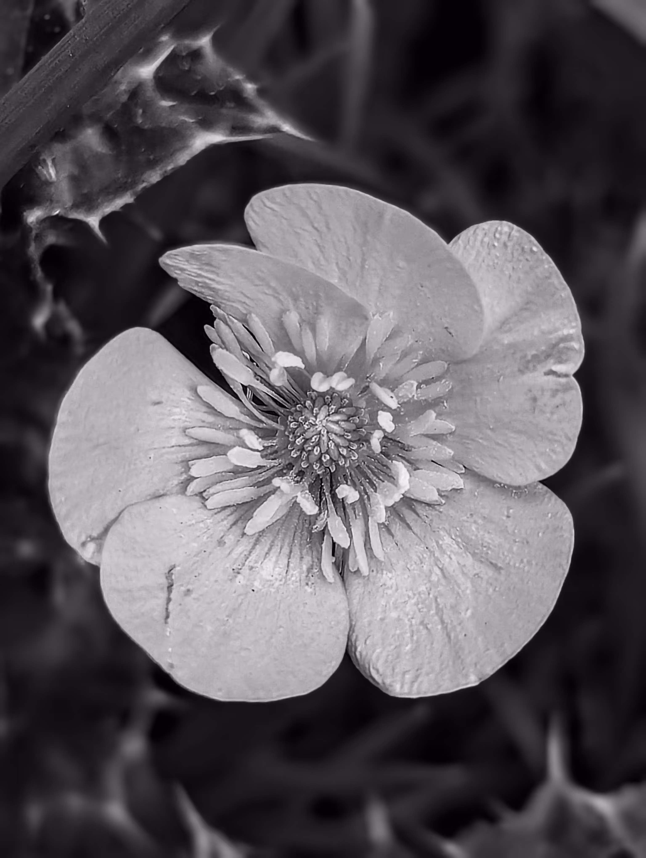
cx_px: 323
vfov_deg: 71.5
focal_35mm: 24
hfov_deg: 56.9
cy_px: 429
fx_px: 596
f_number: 1.9
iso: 46
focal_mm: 6.81
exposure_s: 1/800
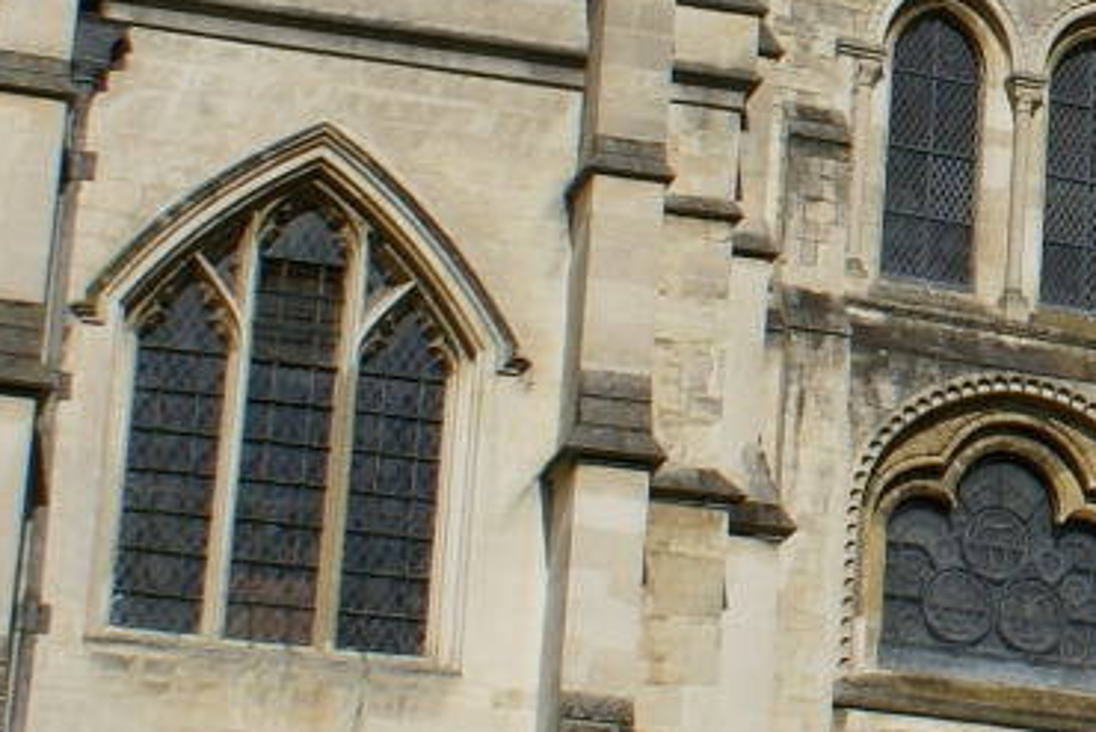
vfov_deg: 9.8
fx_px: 4264
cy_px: 181
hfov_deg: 13.7
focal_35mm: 140
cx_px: 1697
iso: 100
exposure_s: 1/500
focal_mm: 18
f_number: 10
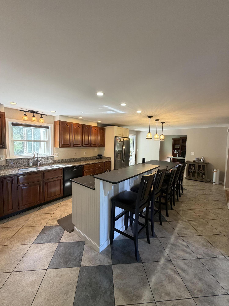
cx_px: 114
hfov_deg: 85.7
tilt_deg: -4.1
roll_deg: -1.5
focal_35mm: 14
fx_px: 123
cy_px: 153
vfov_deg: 102.1
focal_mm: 2.22
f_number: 2.2
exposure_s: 1/60
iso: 200
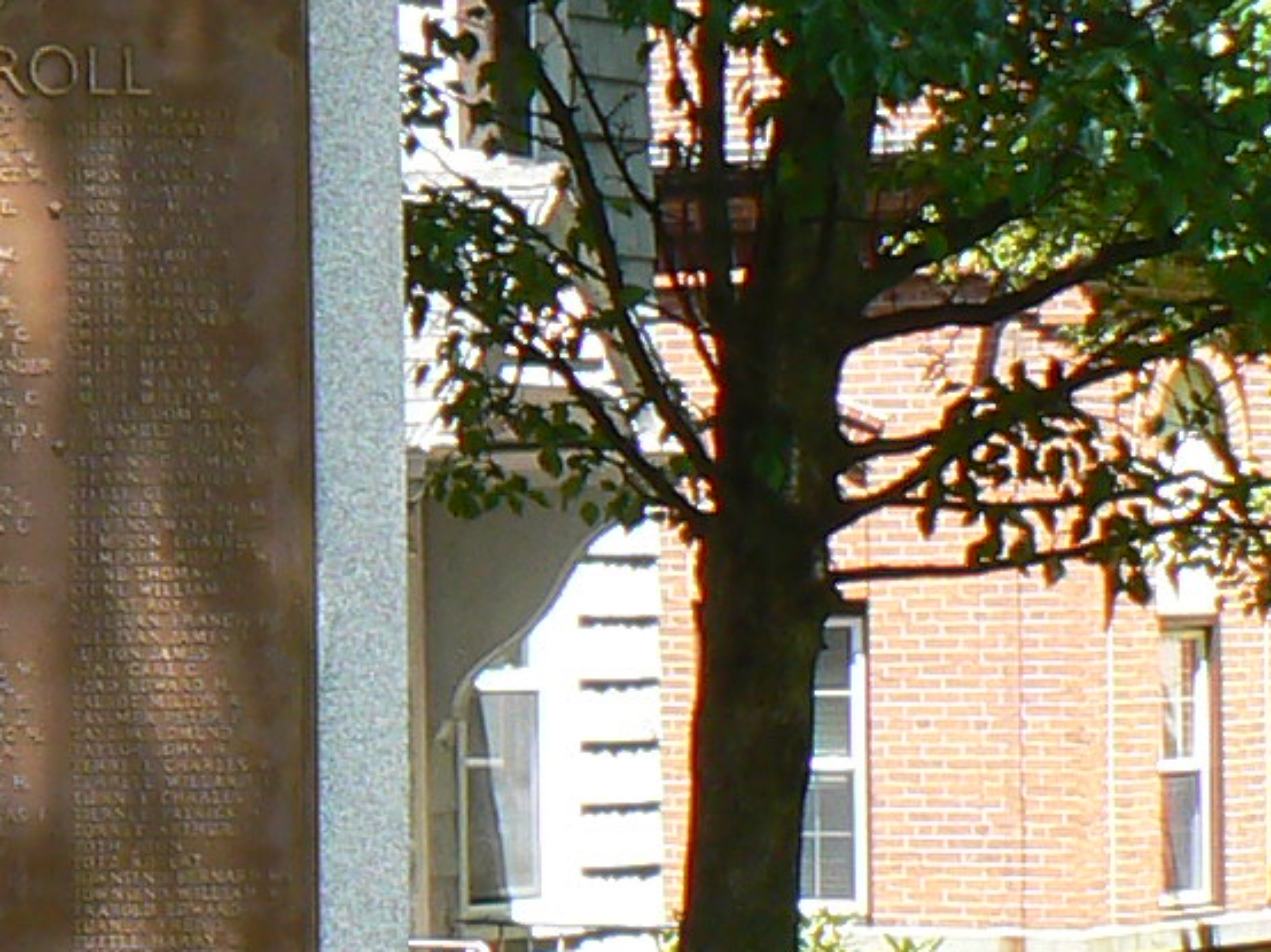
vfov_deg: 8.1
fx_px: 6716
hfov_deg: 10.1
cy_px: 502
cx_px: -1179
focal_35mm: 183
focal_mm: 6
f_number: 5
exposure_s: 1/125
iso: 80
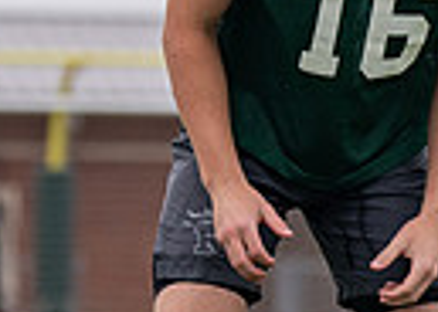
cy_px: 78
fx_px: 7435
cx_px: 232
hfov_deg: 3.4
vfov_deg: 2.4
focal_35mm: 598
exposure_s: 1/2500
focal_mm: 103
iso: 160
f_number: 2.8
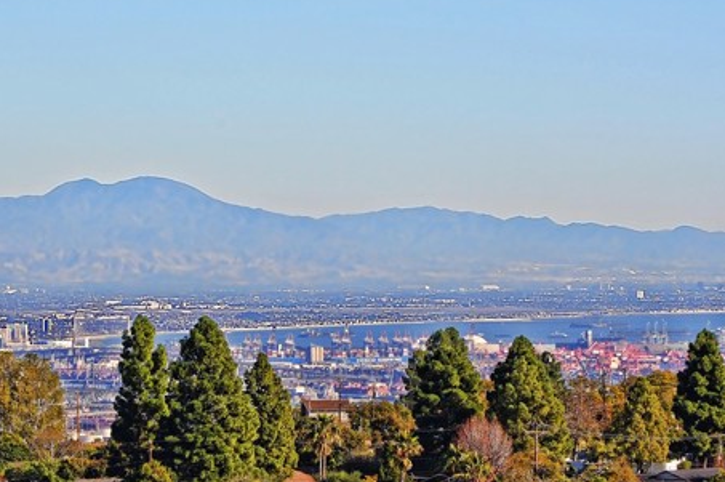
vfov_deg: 5.6
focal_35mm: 246
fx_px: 4949
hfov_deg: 8.4
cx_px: 455
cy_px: 291
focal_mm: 116
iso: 200
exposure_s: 1/200
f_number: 14
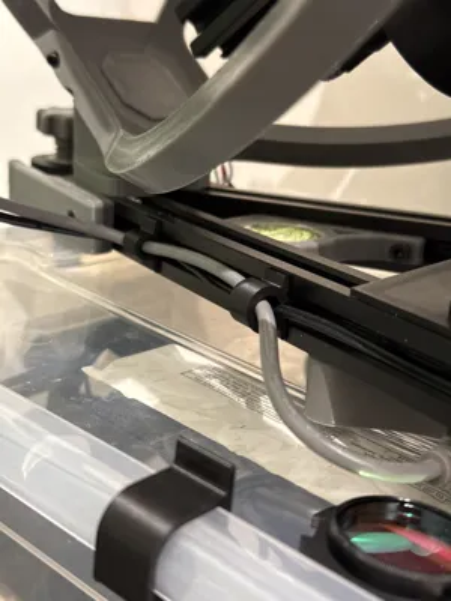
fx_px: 834
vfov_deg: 39.7
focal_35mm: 48
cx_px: 226
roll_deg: -3.0
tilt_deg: -18.6
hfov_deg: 30.3
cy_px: 300
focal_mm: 6.76
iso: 500
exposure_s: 1/25
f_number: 1.78
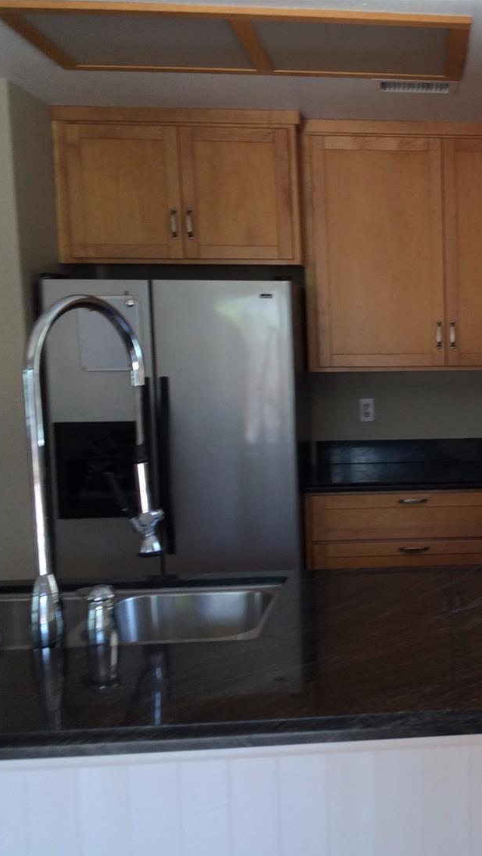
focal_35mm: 43
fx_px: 977
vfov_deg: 47.4
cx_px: 522
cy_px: 436
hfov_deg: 25.8
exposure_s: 1/40
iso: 40
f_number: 2.2
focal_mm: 4.15
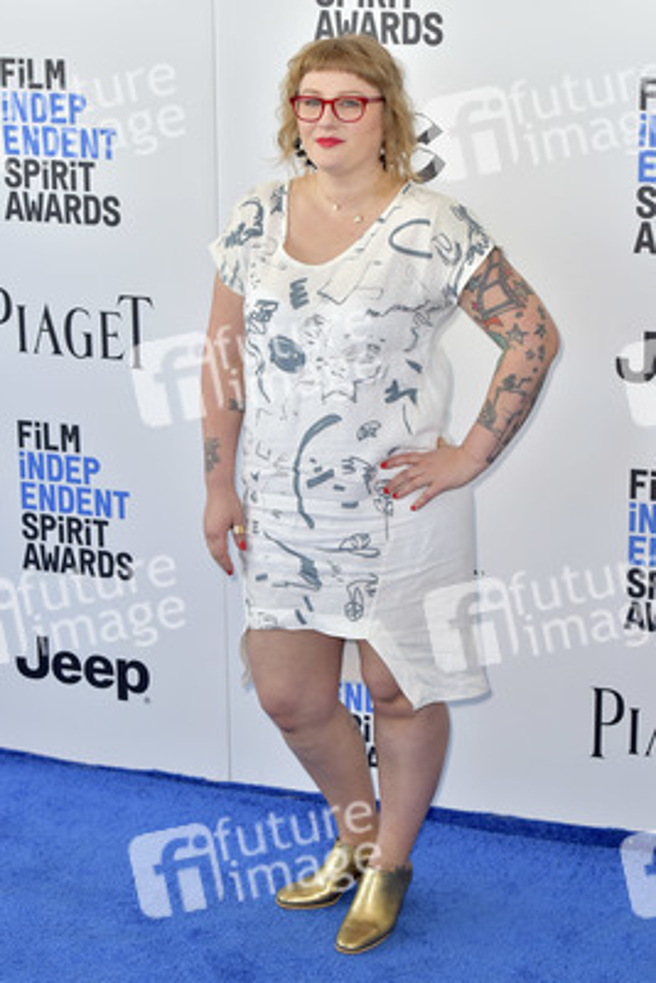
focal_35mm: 70
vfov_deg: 28.8
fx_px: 1912
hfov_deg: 19.5
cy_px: 492
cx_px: 328
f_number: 6.3
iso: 500
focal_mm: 70
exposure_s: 1/320
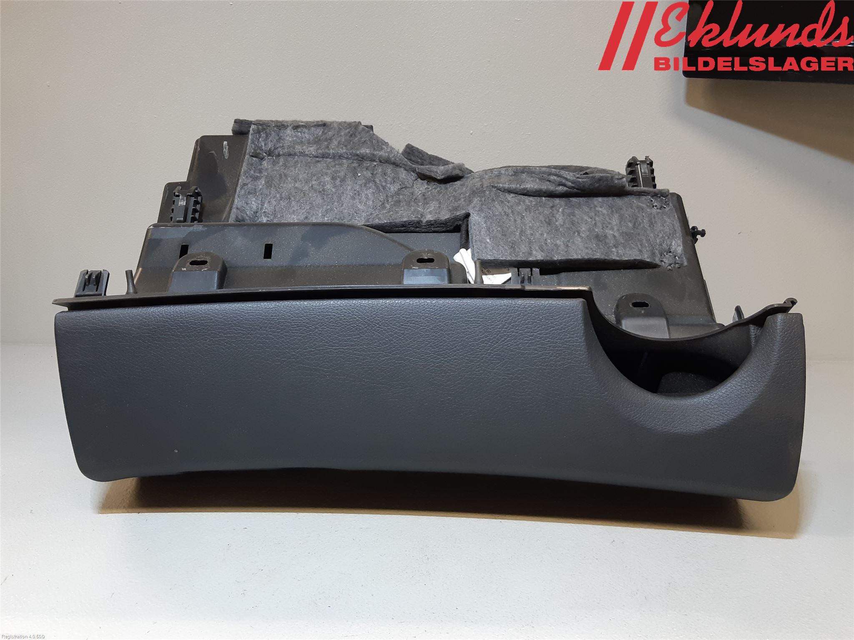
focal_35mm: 26
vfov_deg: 53.1
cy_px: 320
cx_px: 427
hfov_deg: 67.3
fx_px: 641
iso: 100
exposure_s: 1/50
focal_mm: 3.93
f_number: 1.7
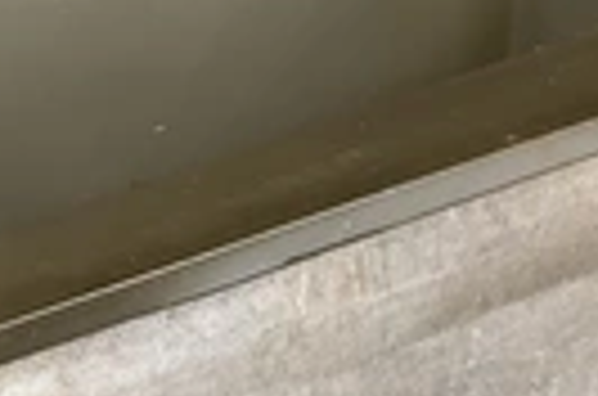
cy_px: -68
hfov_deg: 22.4
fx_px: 1508
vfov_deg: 14.5
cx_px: 288
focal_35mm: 91
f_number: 1.8
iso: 64
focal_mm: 3
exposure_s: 1/79
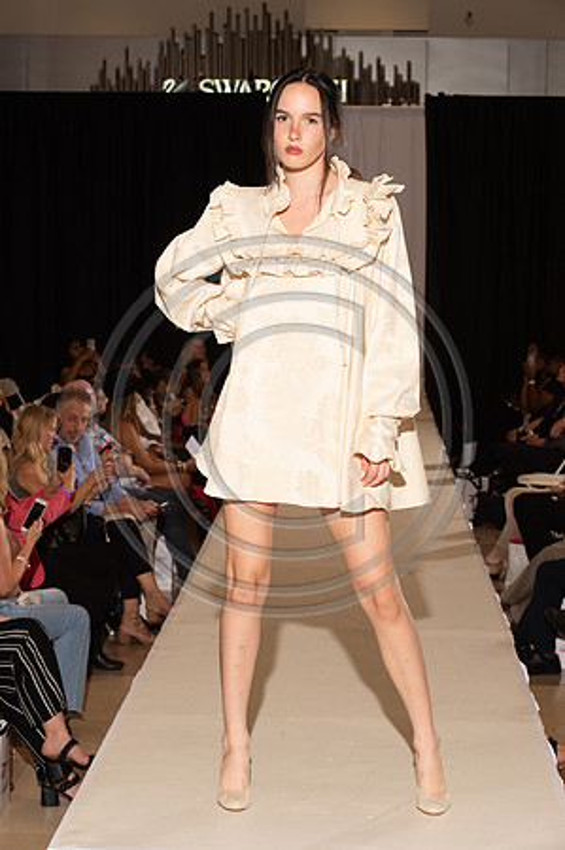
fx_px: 1888
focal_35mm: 80
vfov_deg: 25.4
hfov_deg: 17.0
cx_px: 282
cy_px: 425
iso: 800
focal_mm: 80
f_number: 9
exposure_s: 1/250
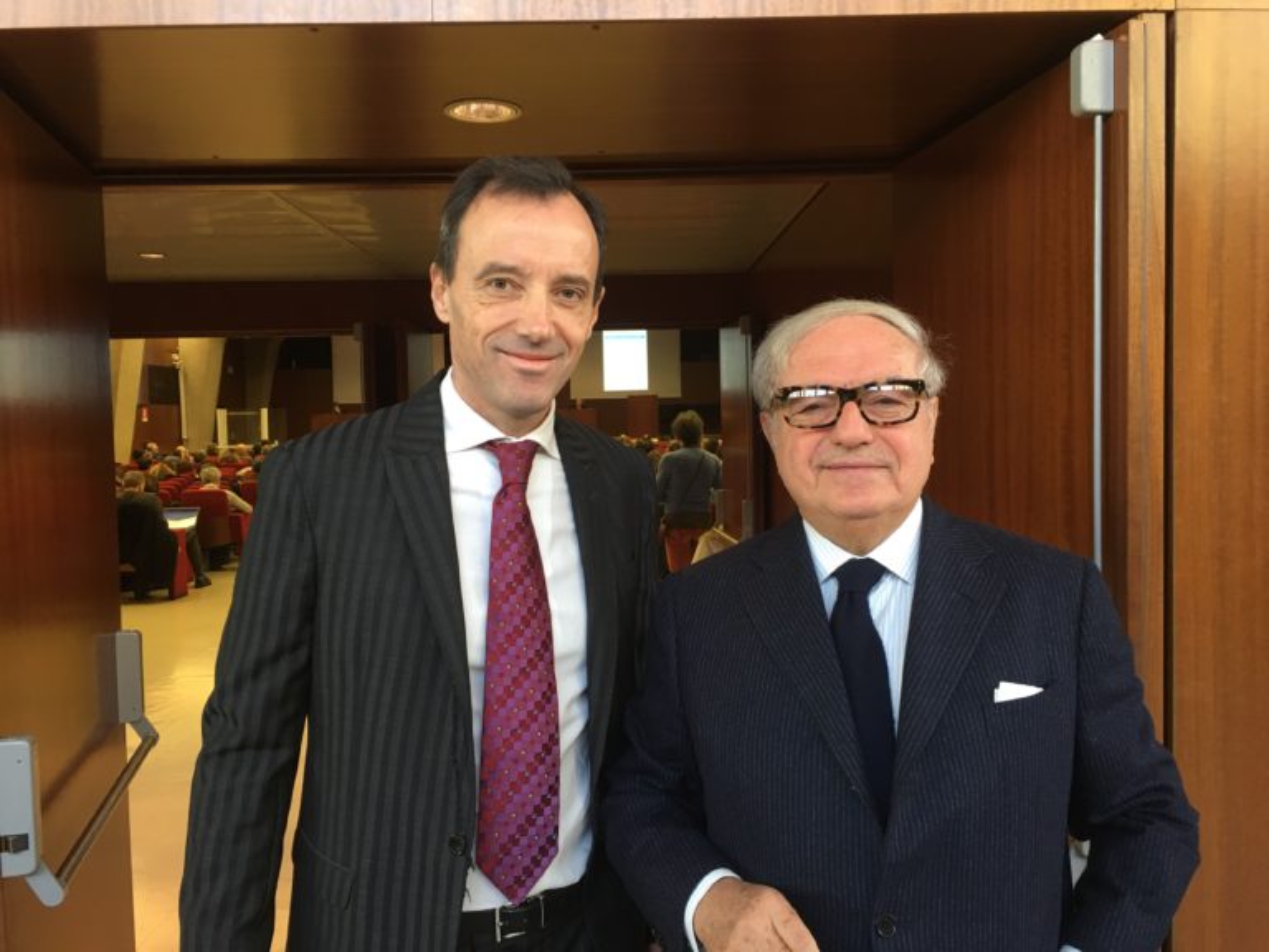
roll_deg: +0.4
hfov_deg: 61.7
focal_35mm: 29
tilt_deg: -1.9
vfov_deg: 48.2
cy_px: 476
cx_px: 634
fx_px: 1063
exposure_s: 1/17
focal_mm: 4.15
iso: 50
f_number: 2.2
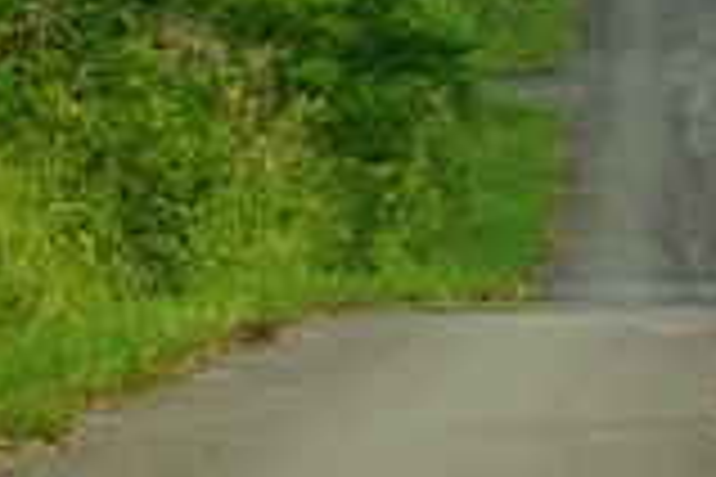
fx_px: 10540
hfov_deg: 3.9
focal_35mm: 530
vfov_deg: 2.6
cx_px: 662
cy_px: -153
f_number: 7.1
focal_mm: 105
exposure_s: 1/200
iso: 100
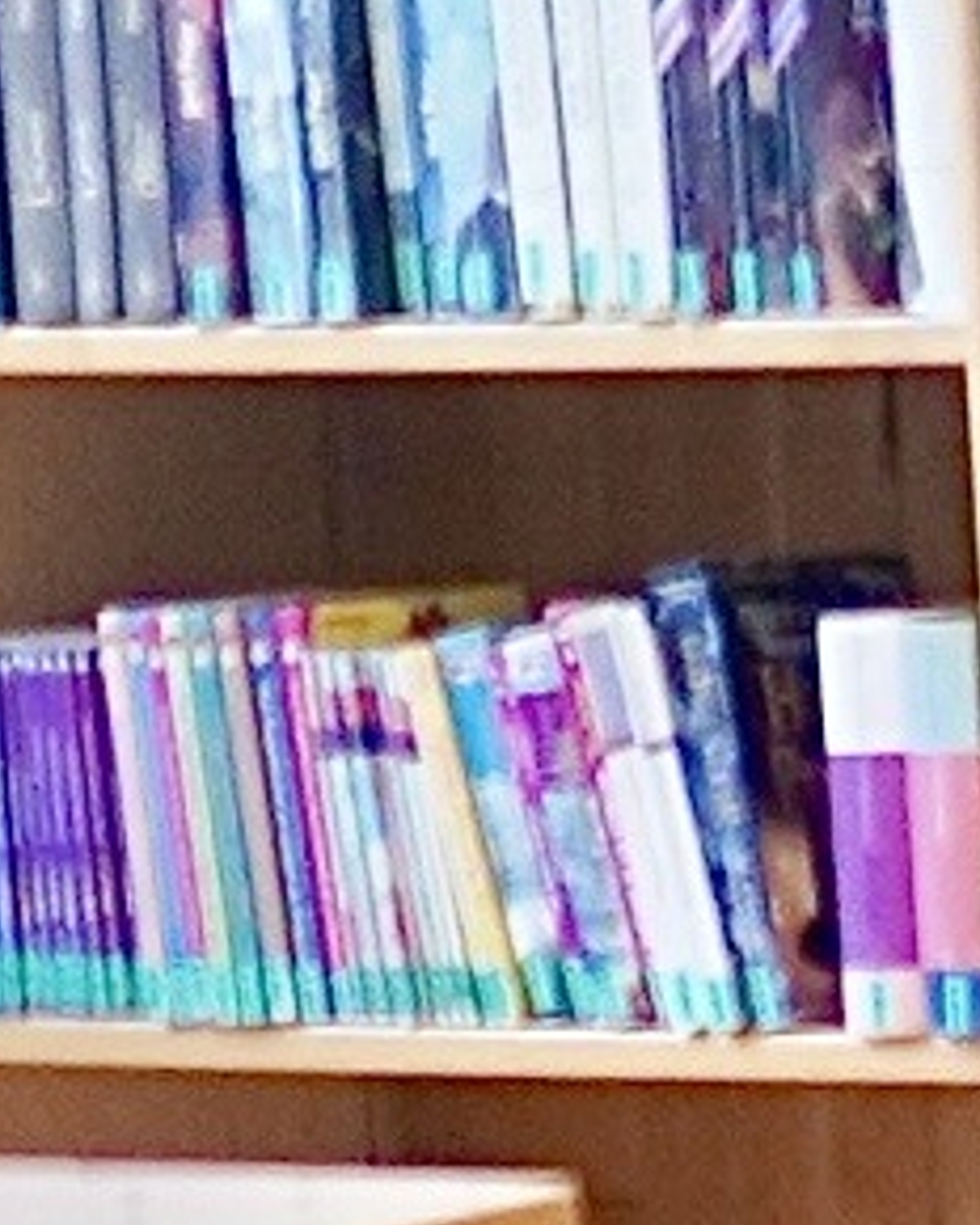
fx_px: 12581
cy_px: 1628
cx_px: 4693
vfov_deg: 5.5
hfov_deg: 4.0
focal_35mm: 347
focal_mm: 32
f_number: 4
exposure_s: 1/160
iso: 1600
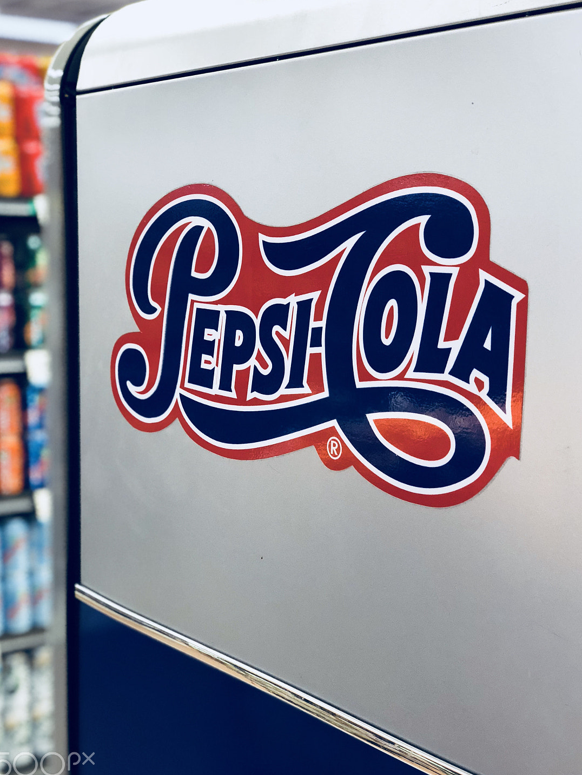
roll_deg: -0.3
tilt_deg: -6.3
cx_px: 285
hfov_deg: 25.2
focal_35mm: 58
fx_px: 1300
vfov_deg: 33.2
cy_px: 403
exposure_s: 1/40
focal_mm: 6
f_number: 2.4
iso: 125
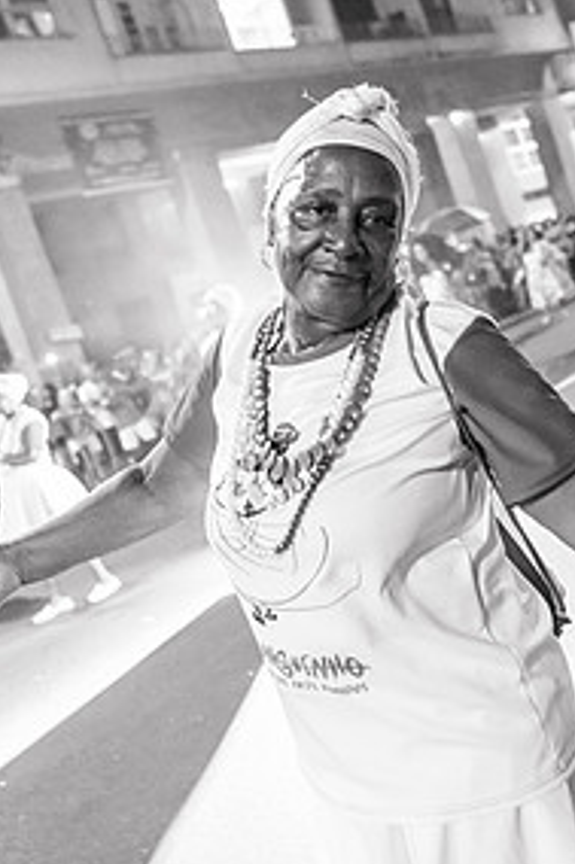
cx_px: 368
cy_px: 405
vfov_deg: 50.7
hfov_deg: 34.8
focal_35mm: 38
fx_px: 911
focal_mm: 24
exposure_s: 1/200
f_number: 2.5
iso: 5000
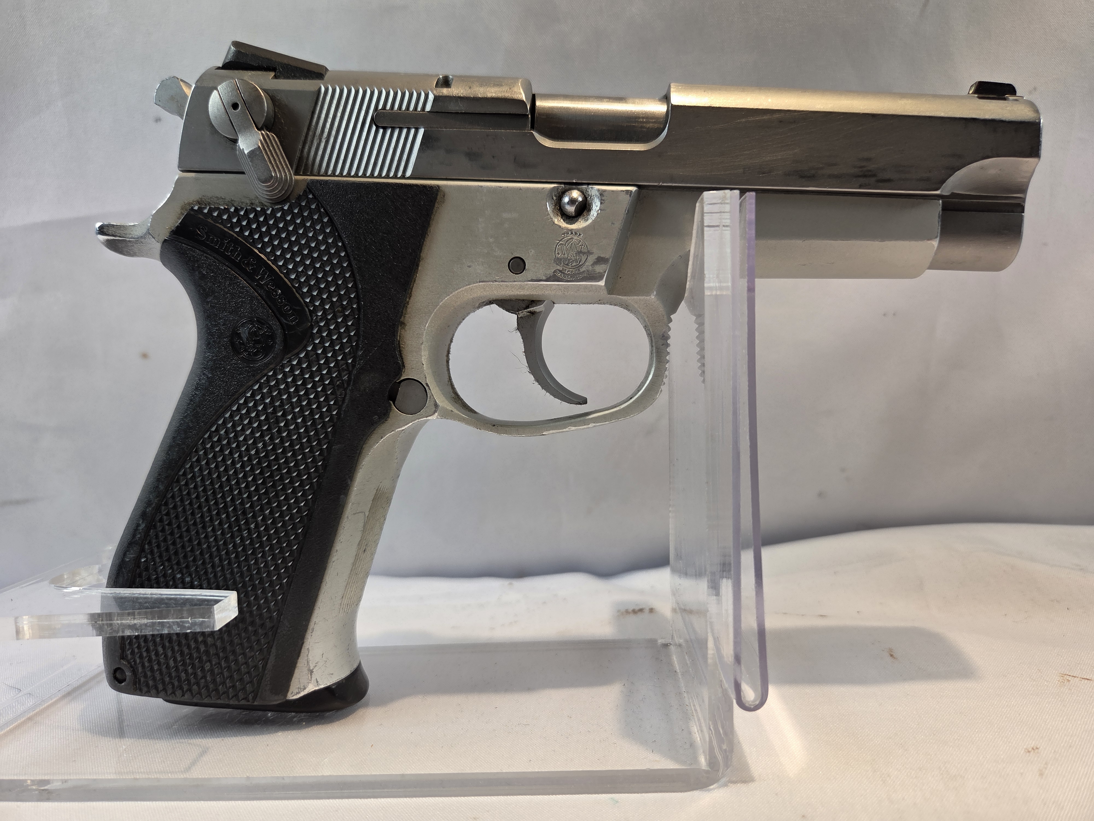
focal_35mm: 23
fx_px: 727
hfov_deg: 73.9
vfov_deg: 58.9
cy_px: 410
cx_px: 547
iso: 80
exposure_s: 1/583
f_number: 1.8
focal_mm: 5.4
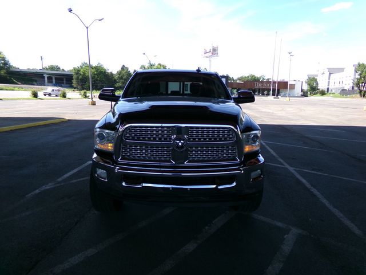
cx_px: 183
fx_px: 254
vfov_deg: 56.8
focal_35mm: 24
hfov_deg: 71.6
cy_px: 138
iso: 100
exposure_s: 1/300
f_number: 3.7
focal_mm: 4.3
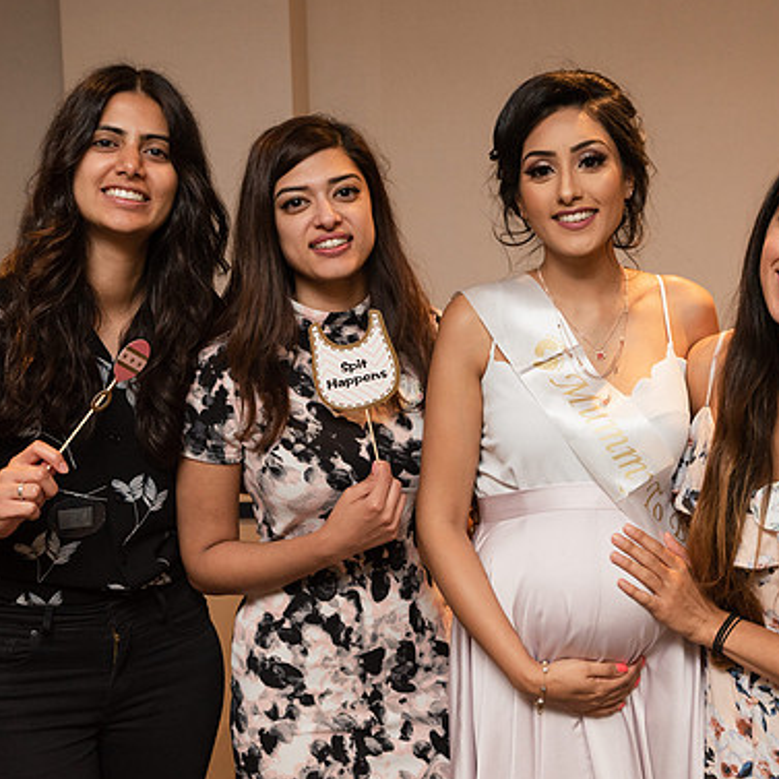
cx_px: 443
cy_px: 368
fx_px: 1273
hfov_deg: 34.0
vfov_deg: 34.0
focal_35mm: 50
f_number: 4
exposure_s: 1/160
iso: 2000
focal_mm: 36
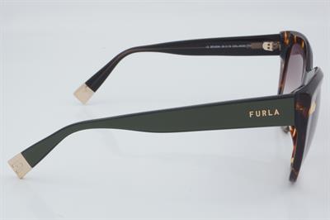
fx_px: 687
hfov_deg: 27.0
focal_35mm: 75
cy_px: 110
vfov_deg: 18.2
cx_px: 165
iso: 100
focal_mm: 50
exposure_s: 1/3
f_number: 32
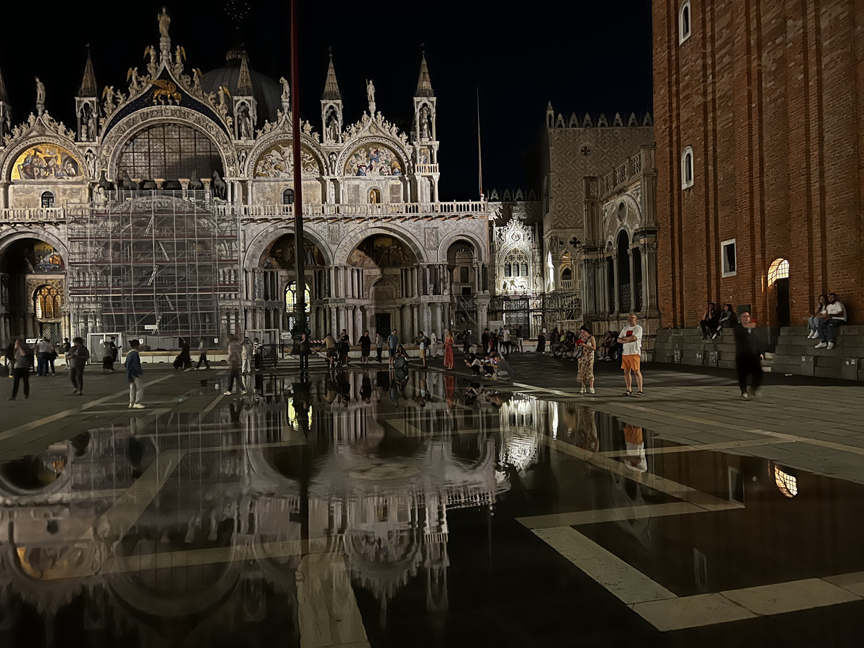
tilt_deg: +1.5
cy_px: 324
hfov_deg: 67.3
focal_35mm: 26
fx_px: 649
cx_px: 432
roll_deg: +1.5
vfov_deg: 53.1
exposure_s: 1/20
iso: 1000
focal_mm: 5.7
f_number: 1.5
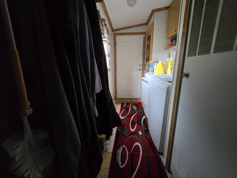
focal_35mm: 13
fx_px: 89
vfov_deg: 89.9
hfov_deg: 106.2
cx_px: 118
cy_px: 89
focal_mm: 2.2
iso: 1600
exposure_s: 1/40
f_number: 2.2
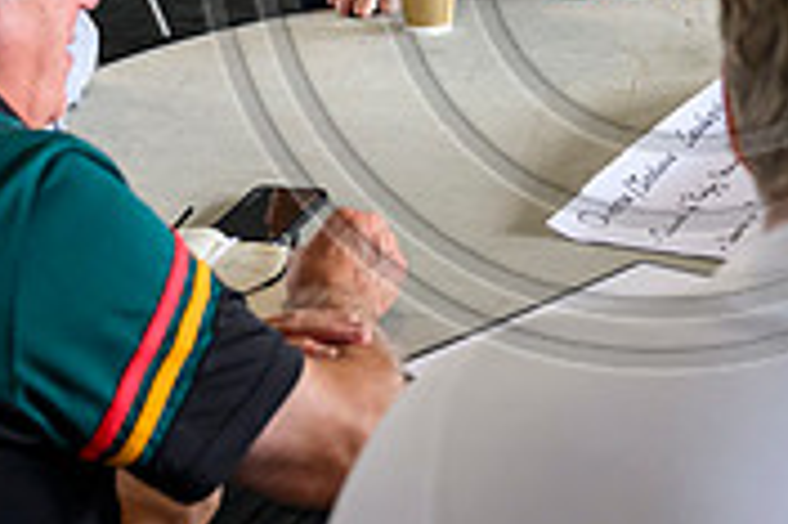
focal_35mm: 94
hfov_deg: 21.4
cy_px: -92
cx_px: 658
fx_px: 2056
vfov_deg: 14.1
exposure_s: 1/400
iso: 1600
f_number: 3.2
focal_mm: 28.5
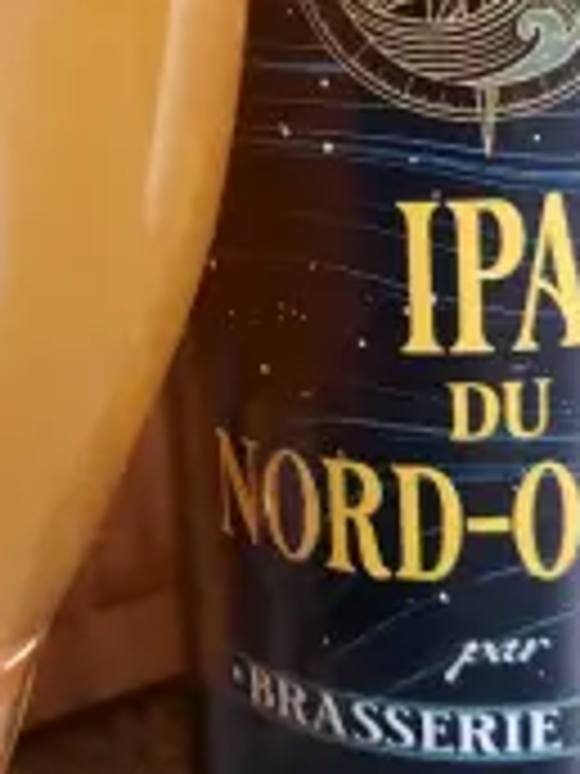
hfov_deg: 24.8
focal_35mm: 58
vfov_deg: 32.4
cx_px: 117
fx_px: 1296
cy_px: 166
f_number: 2
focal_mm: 4.6
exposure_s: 1/24
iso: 500
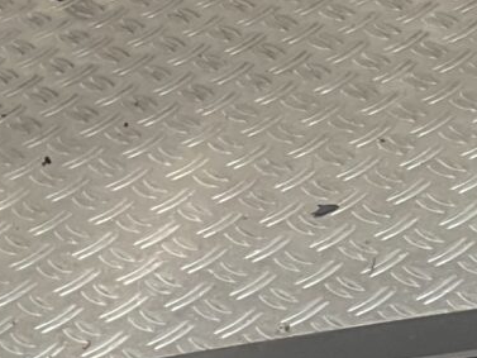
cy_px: 706
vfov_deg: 7.3
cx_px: 1277
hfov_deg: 8.8
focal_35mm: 197
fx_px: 2715
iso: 16
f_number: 1.8
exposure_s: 1/237
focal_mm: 3
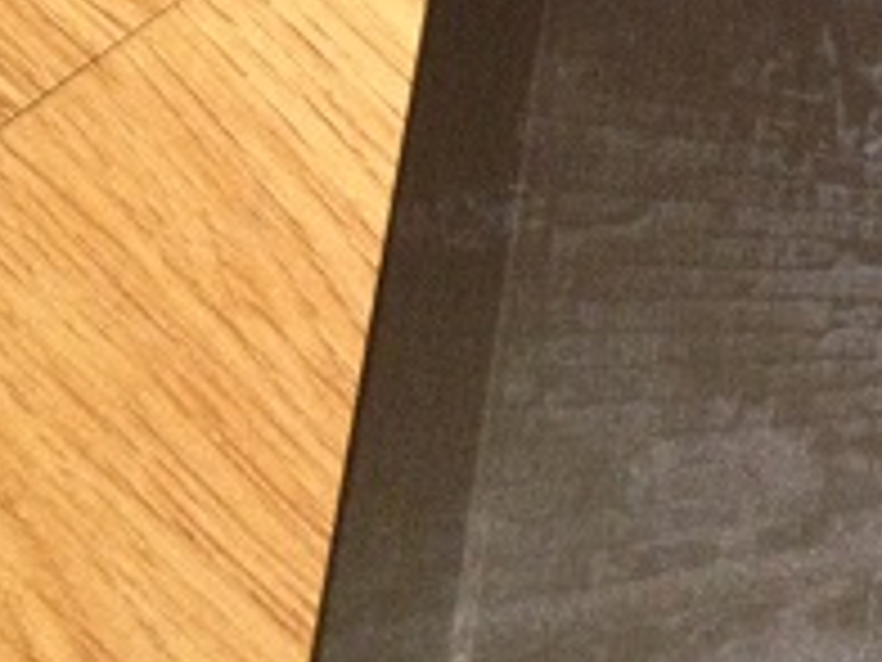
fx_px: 2905
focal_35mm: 114
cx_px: 1274
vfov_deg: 12.9
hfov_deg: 16.0
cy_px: 54
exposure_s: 1/20
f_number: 2.4
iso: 320
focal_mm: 4.28
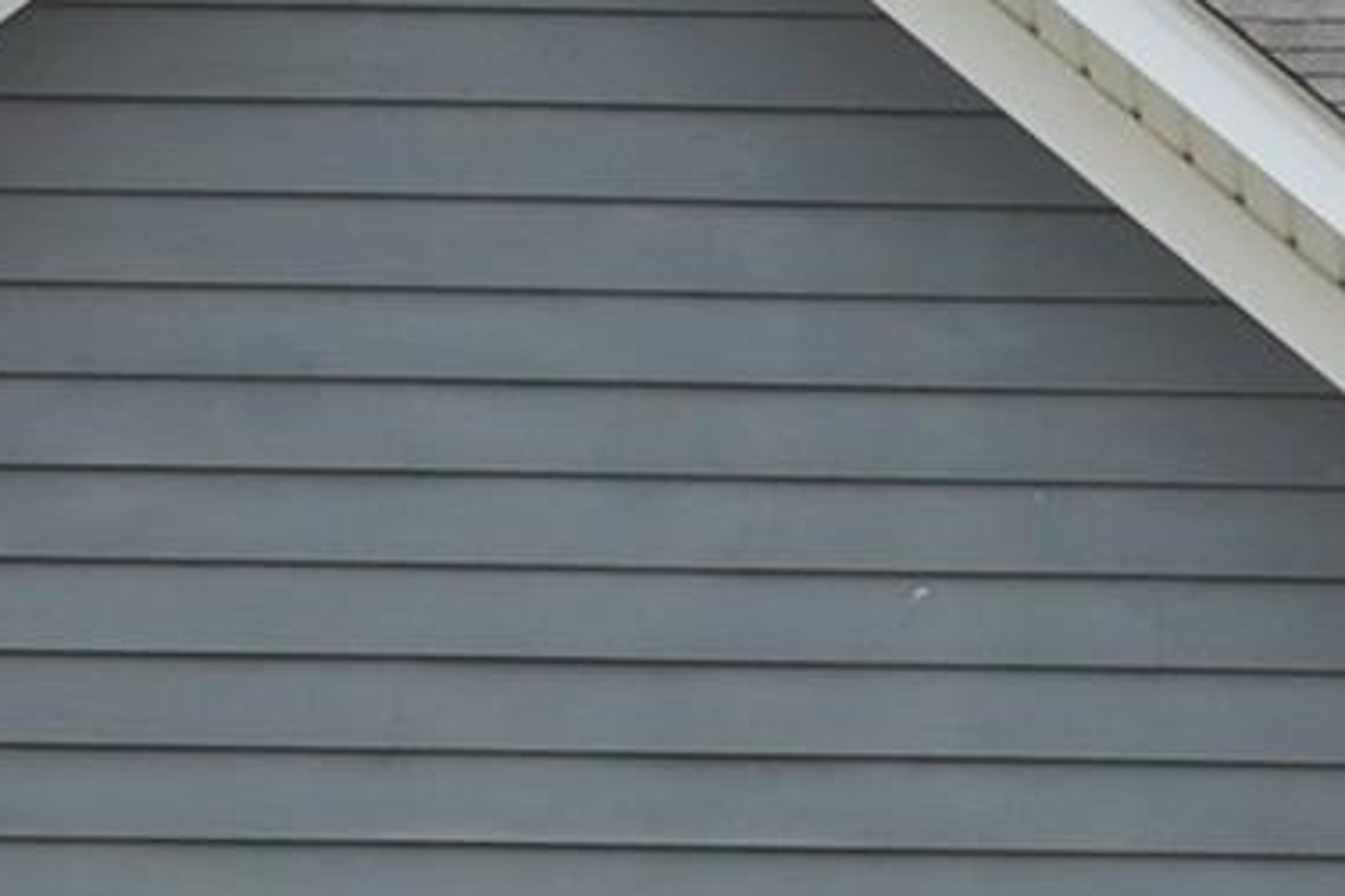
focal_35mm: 375
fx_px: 14004
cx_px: 1434
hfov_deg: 5.5
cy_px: 1332
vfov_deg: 3.6
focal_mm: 46
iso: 200
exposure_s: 1/250
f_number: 8
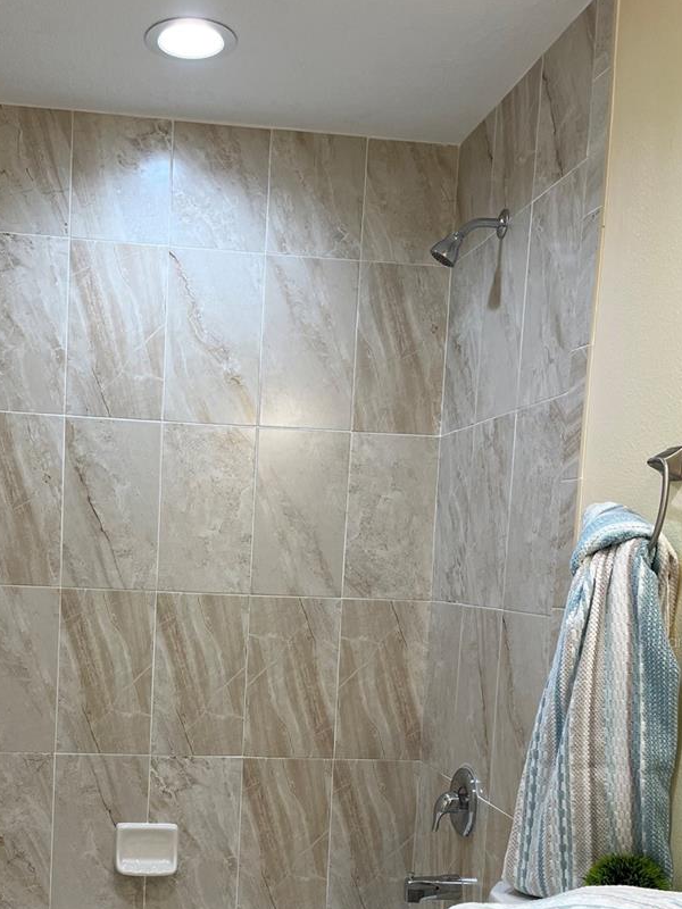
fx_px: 1024
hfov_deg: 36.3
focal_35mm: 39
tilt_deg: -4.6
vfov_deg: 46.7
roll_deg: -2.0
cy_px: 641
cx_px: 207
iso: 40
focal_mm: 5.1
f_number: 1.6
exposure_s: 1/120
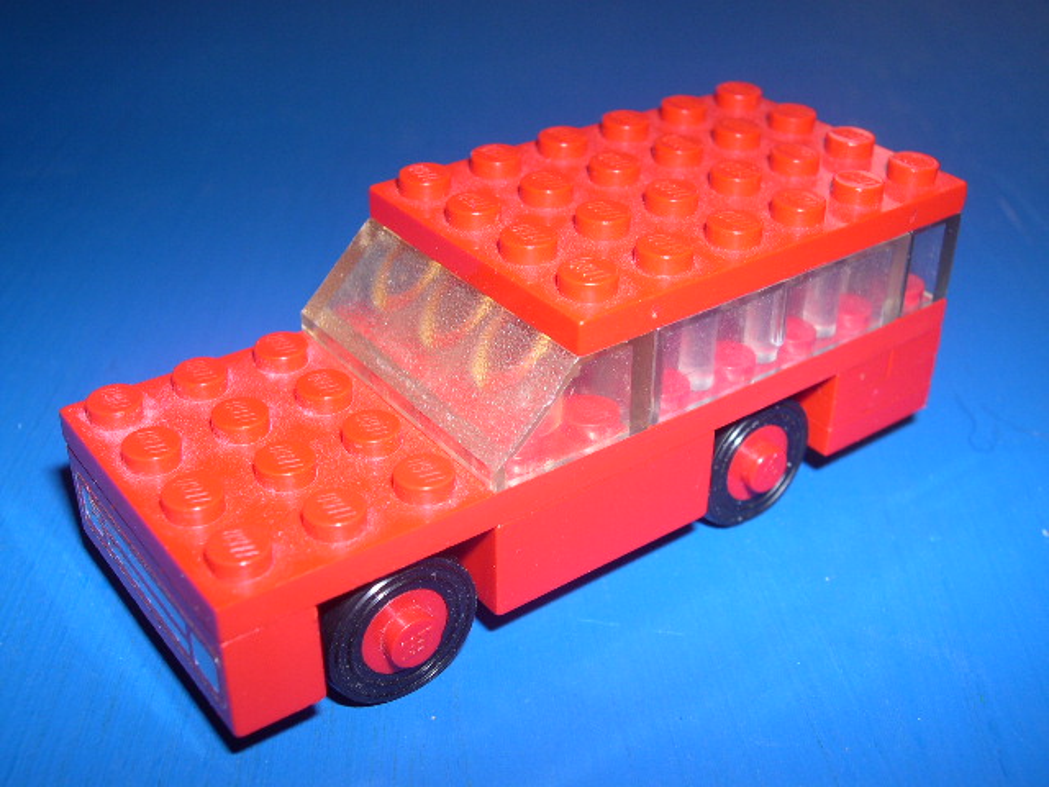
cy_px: 394
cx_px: 524
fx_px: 1273
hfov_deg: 44.8
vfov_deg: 34.3
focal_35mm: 42
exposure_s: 1/60
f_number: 8
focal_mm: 9
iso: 100
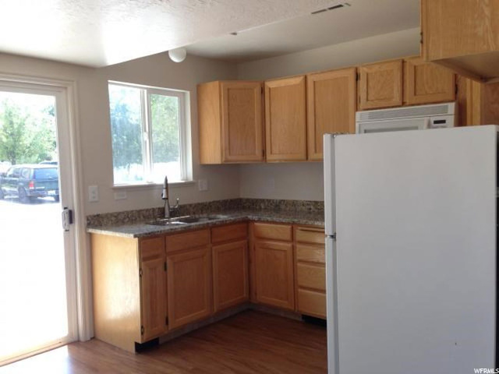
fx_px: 476
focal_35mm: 33
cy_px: 187
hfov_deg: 55.4
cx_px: 250
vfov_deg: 42.9
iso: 80
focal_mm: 4.12
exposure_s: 1/120
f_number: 2.4
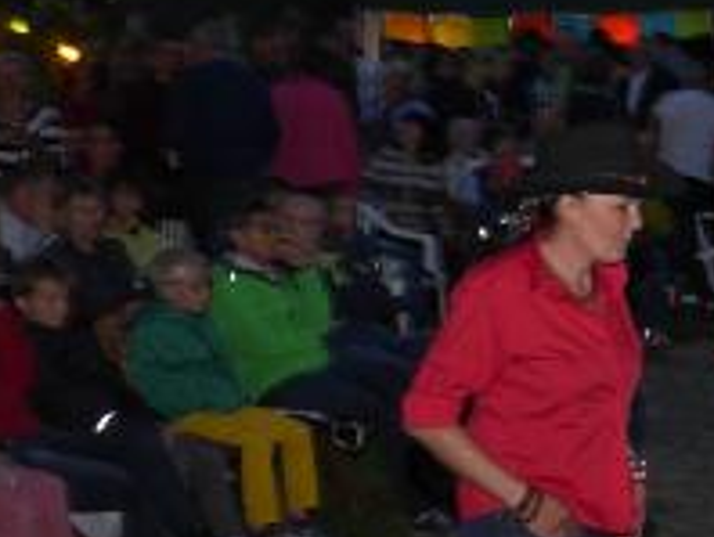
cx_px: 1194
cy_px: 335
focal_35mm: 113
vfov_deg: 13.1
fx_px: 2334
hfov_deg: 15.5
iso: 200
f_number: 4
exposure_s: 1/8
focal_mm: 14
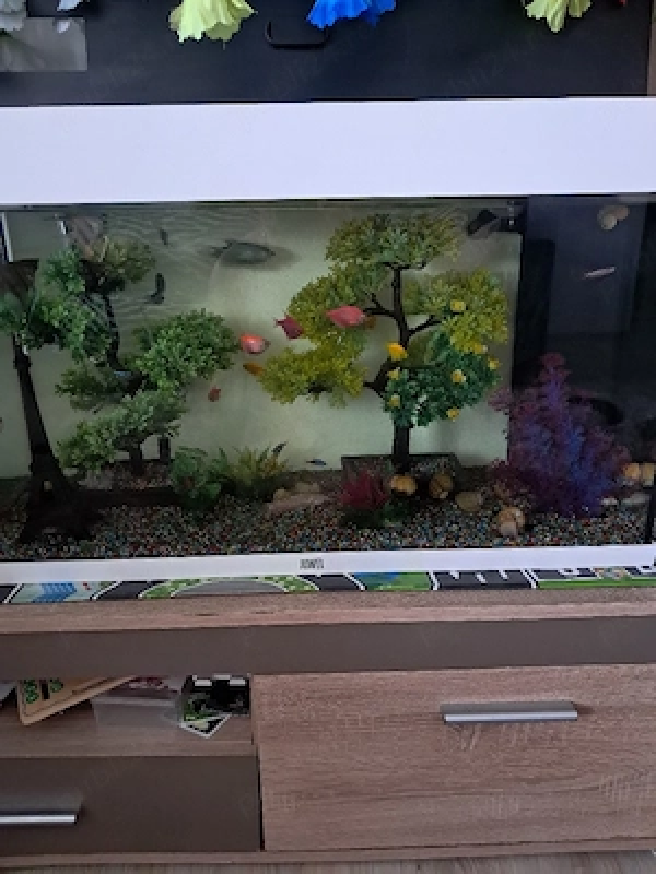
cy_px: 437
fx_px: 682
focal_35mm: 27
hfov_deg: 51.4
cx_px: 328
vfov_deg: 65.3
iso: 640
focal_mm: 4
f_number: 1.8
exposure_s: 1/33
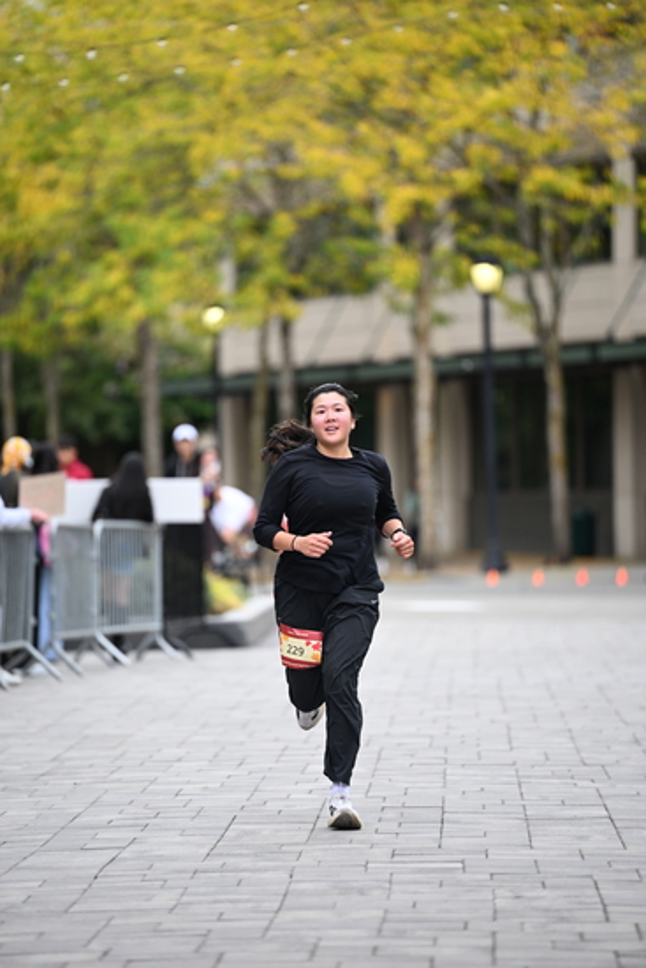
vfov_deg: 10.3
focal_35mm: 200
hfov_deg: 6.9
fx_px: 5380
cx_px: 323
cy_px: 484
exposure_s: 1/2000
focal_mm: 200
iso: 640
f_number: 2.8
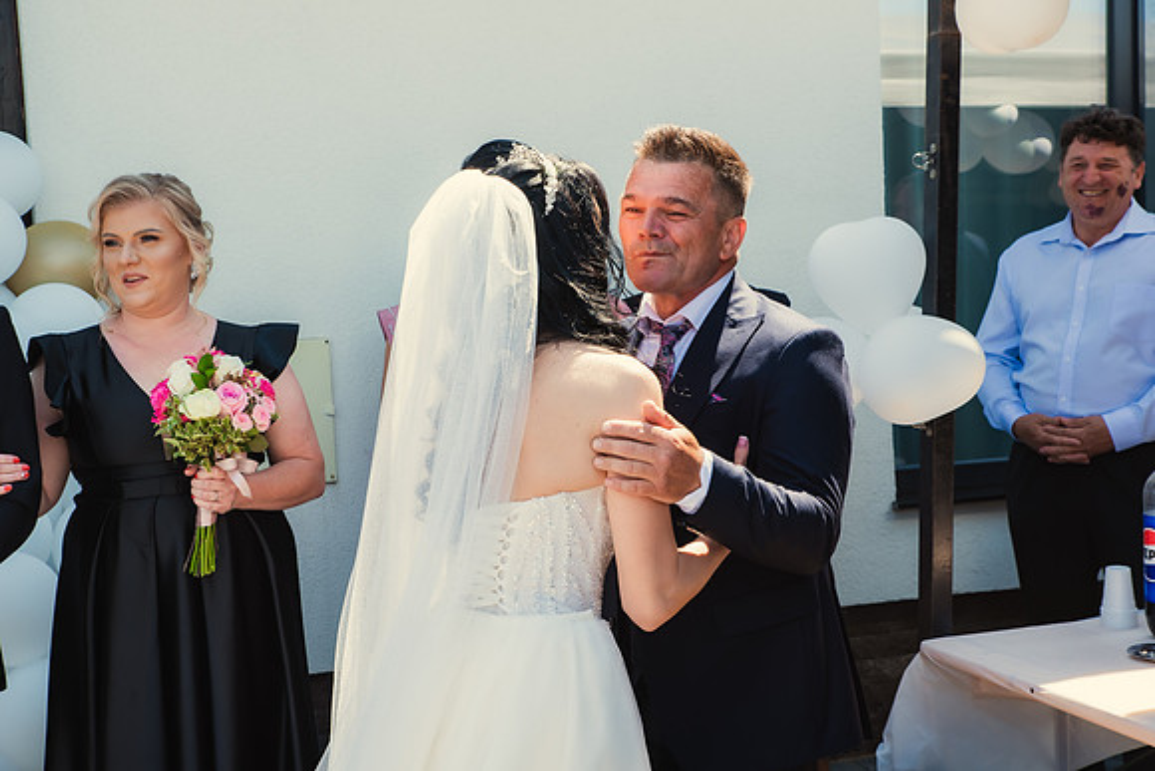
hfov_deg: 36.2
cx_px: 578
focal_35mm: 55
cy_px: 386
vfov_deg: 24.6
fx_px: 1765
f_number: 7.1
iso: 200
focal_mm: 55
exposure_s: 1/200
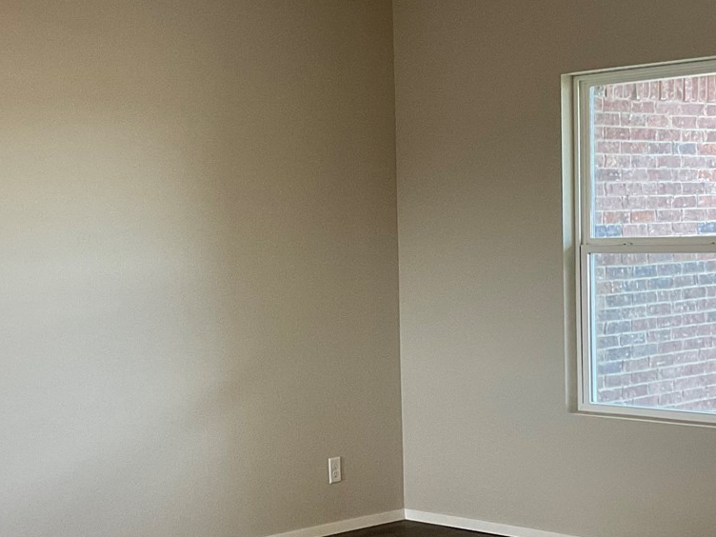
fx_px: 1531
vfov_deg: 19.9
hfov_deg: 26.3
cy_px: 341
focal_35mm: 74
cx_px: 279
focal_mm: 3
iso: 100
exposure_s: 1/60
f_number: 1.8
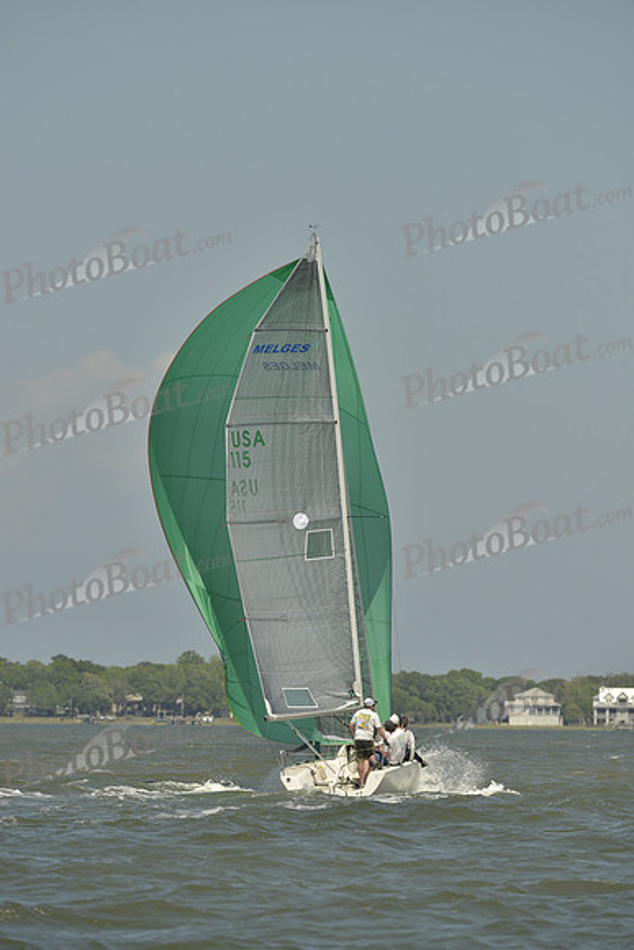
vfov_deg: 5.4
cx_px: 317
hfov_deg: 3.6
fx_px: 10032
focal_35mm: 380
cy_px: 475
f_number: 9
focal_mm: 380
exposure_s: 1/1250
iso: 280
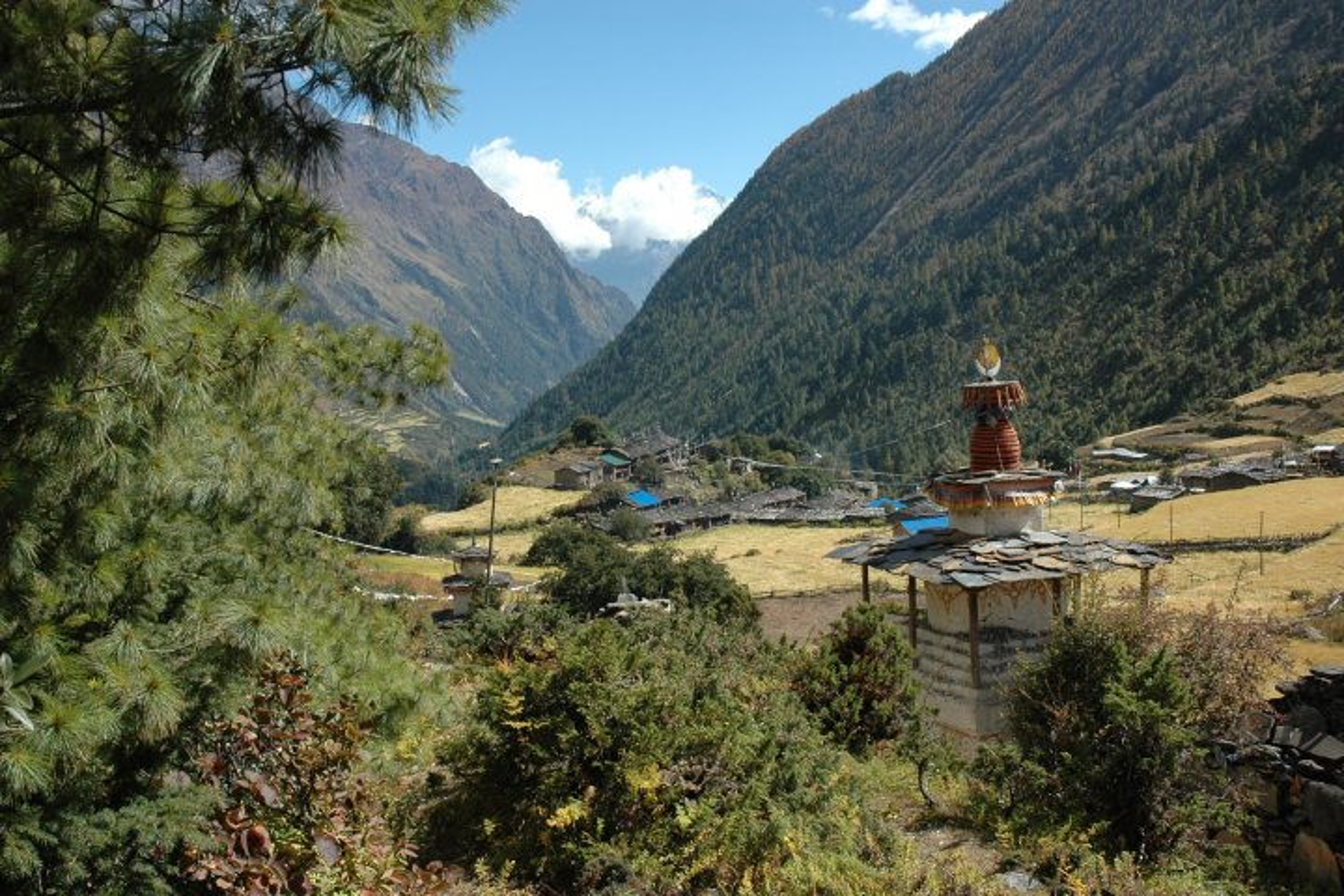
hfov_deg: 53.1
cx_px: 672
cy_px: 448
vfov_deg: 36.9
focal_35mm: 36
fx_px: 1344
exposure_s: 1/250
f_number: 9
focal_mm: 24
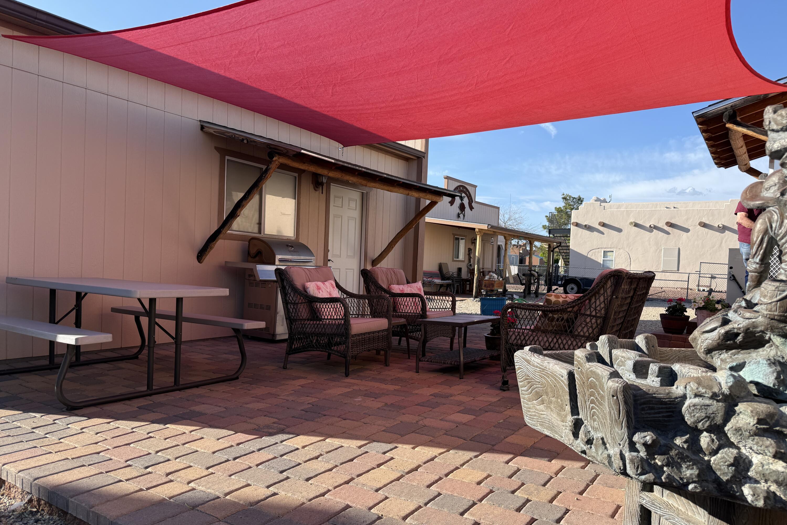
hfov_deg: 71.5
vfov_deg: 51.2
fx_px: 547
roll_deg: -2.2
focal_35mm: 25
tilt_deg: -1.5
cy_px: 283
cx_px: 394
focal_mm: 6.76
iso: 80
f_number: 1.78
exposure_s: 1/1770
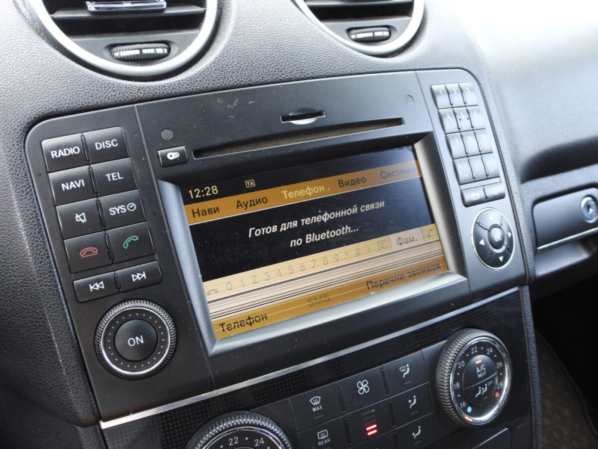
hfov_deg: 56.8
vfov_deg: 44.2
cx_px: 299
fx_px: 553
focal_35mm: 32
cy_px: 224
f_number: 3.2
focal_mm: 5.8
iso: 100
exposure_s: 1/50
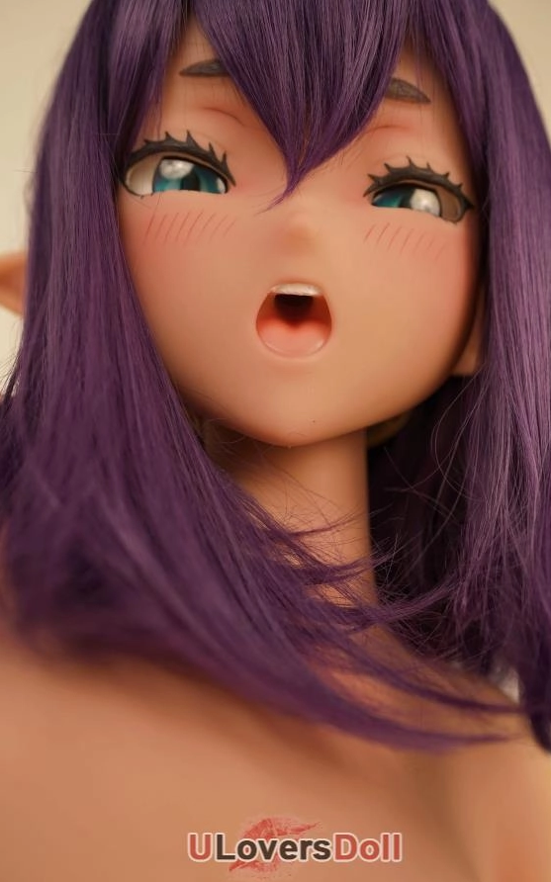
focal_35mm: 36
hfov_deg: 35.3
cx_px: 295
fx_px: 866
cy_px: 444
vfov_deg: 54.0
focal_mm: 35
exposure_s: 1/125
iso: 100
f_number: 3.2
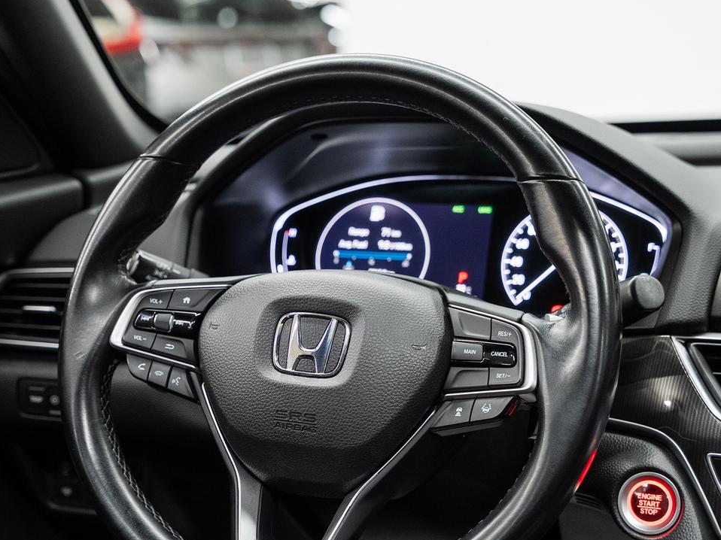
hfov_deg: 25.6
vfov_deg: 19.3
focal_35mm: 76
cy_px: 337
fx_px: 1583
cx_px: 262
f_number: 4
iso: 1000
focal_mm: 49.9
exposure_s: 1/30
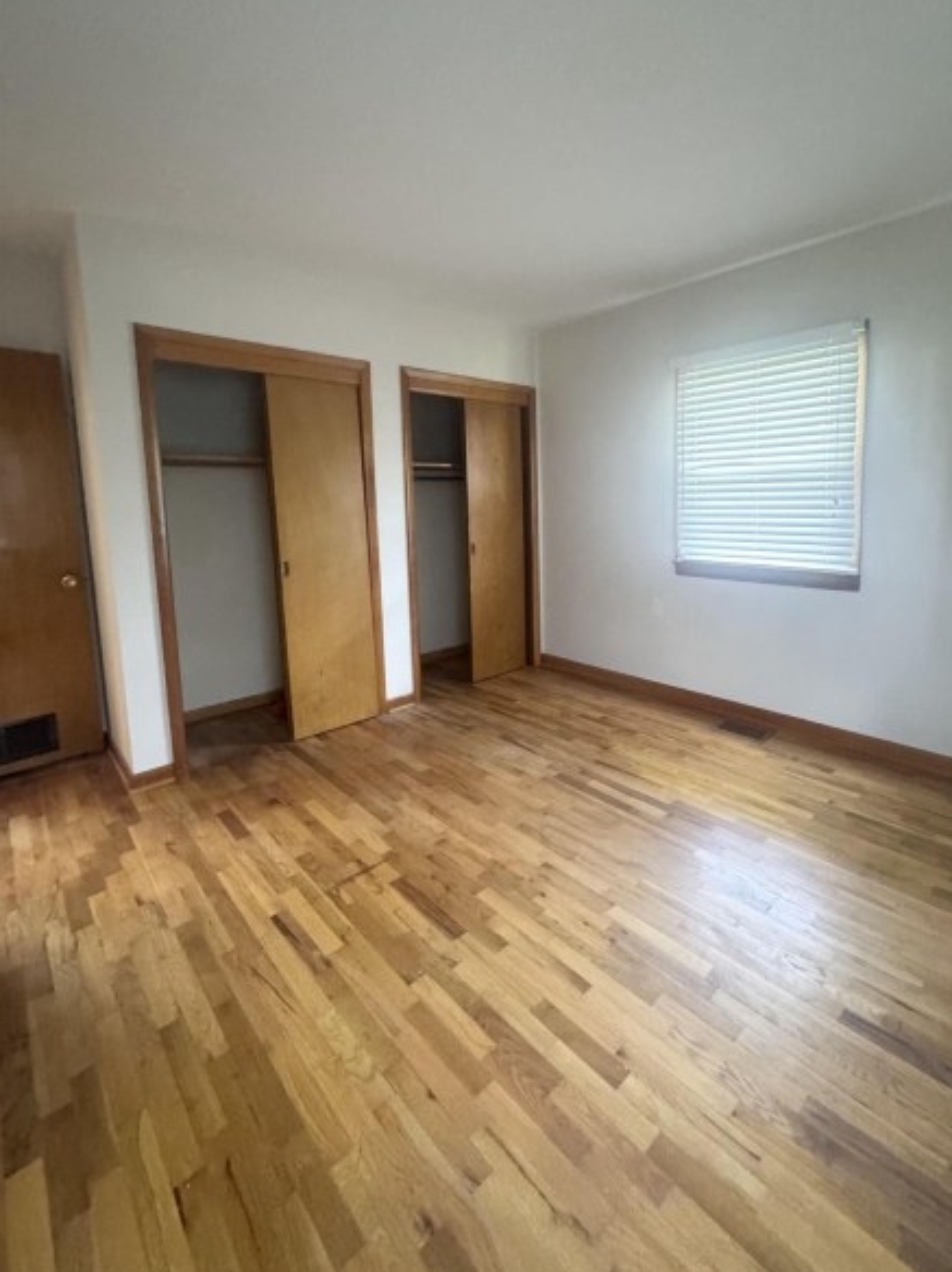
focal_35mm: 16
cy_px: 563
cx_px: 542
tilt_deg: -6.6
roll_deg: +1.2
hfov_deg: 77.6
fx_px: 588
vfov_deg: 94.1
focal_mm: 2.22
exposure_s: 1/60
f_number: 2.2
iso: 1000
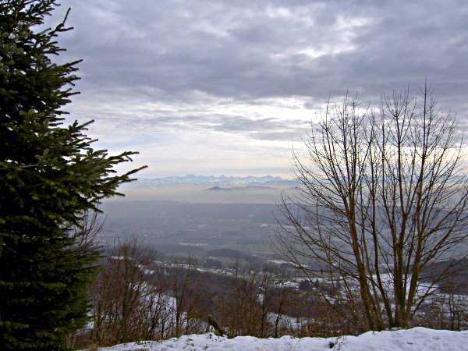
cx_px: 234
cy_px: 176
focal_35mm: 34
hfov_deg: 54.0
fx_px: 460
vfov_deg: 41.8
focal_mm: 5.6
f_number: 4.7
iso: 50
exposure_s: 1/500
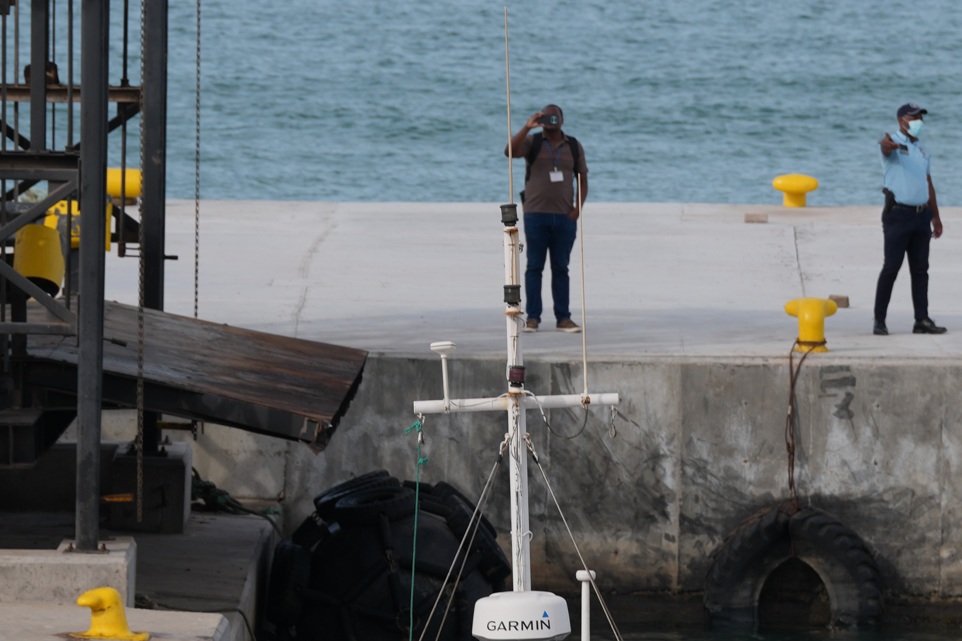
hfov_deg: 3.3
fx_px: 16541
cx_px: 485
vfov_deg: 2.2
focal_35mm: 619
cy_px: 627
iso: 100
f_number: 5.6
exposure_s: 1/400
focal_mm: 200
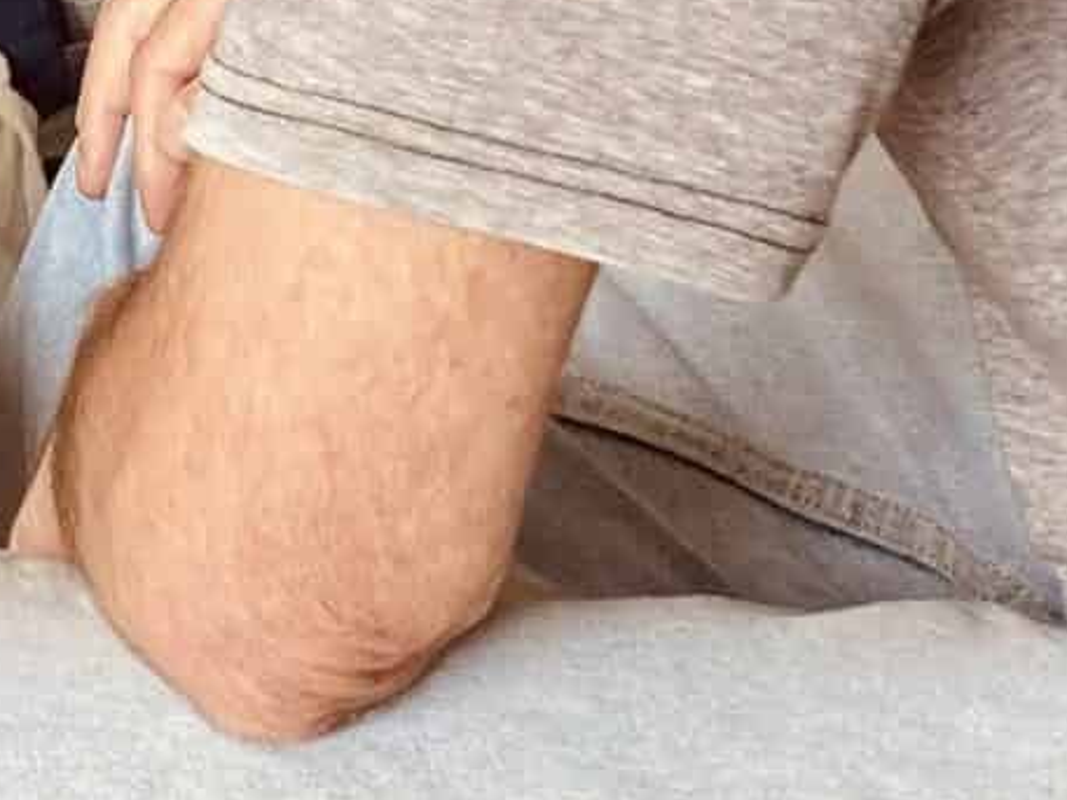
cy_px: -409
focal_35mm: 146
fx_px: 4500
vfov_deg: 9.8
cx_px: 0
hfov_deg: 13.3
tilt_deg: -12.2
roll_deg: -7.6
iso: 40
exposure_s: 1/100
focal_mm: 4.25
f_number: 1.8
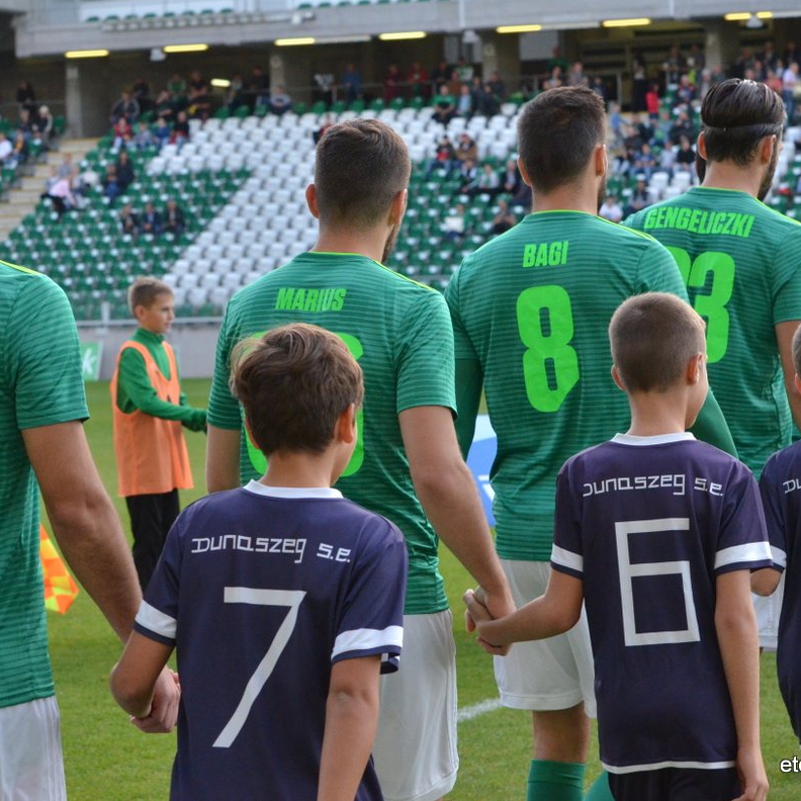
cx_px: 263
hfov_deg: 12.9
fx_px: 3534
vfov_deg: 12.9
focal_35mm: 135
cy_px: 400
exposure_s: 1/640
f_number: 6.3
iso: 2000
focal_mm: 70
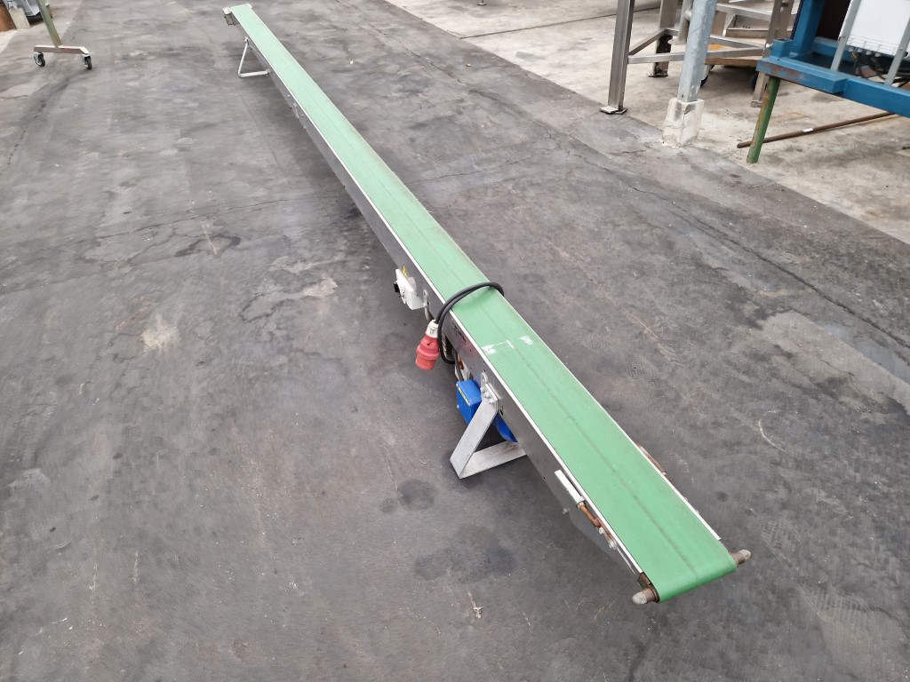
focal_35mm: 23
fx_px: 605
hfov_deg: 73.9
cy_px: 341
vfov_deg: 58.9
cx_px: 455
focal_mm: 5.4
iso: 125
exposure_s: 1/100
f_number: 1.8
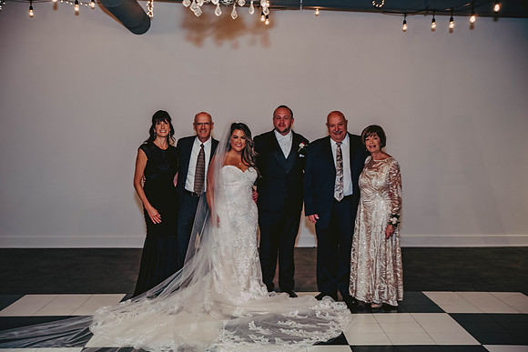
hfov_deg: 38.2
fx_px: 763
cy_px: 176
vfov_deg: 26.0
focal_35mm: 52
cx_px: 264
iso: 1250
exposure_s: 1/60
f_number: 3.2
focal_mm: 52
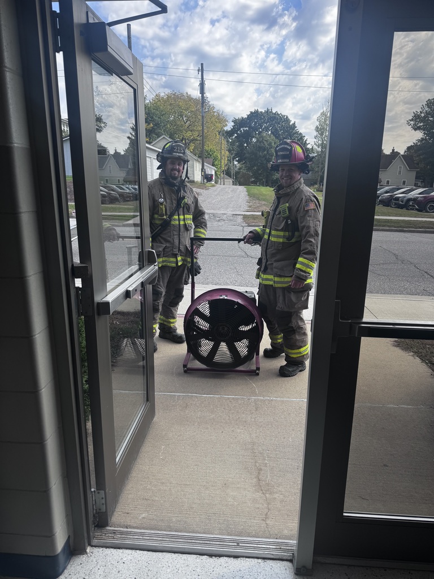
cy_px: 290
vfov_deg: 71.6
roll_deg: +0.1
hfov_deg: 56.8
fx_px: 401
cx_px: 217
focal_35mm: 24
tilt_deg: -14.6
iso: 80
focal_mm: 6.76
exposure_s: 1/1597
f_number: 1.78
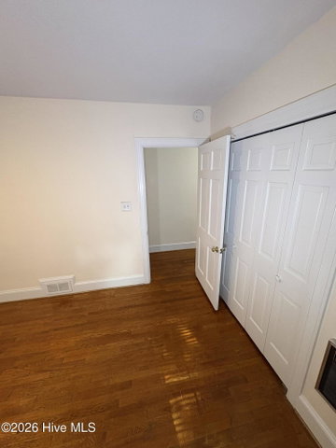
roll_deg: +0.9
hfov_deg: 85.7
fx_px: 181
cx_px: 168
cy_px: 224
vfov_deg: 102.1
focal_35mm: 14
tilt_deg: -14.7
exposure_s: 1/60
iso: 320
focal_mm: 2.22
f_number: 2.2
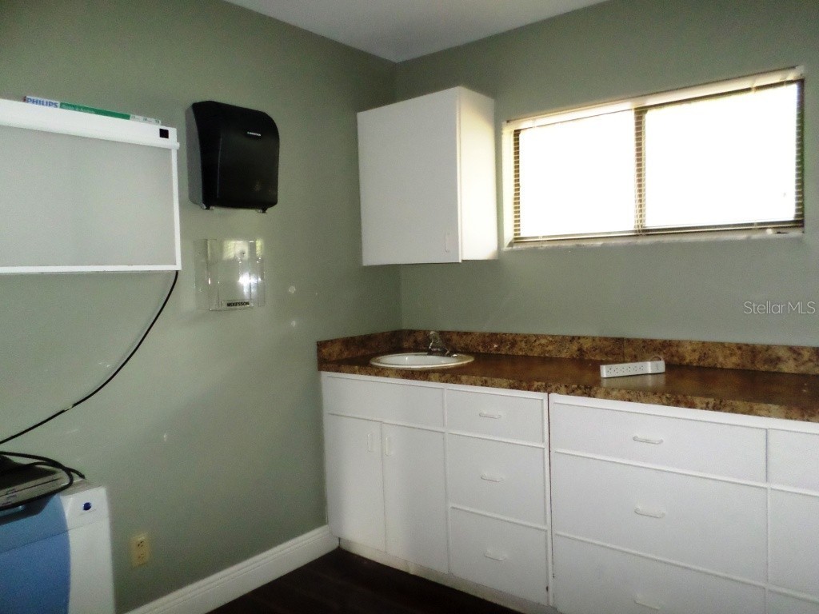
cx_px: 410
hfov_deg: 69.4
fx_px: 591
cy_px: 307
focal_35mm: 25
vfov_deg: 54.9
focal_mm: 4.5
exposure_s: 1/8
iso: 400
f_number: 2.5
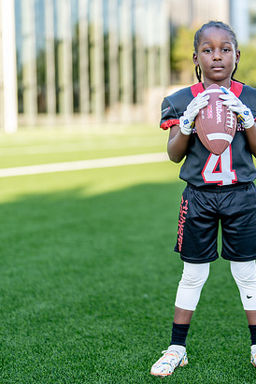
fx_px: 853
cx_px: 224
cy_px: 182
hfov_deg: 16.9
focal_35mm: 80
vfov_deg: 25.4
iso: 100
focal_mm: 50
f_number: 1.2
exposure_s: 1/1000
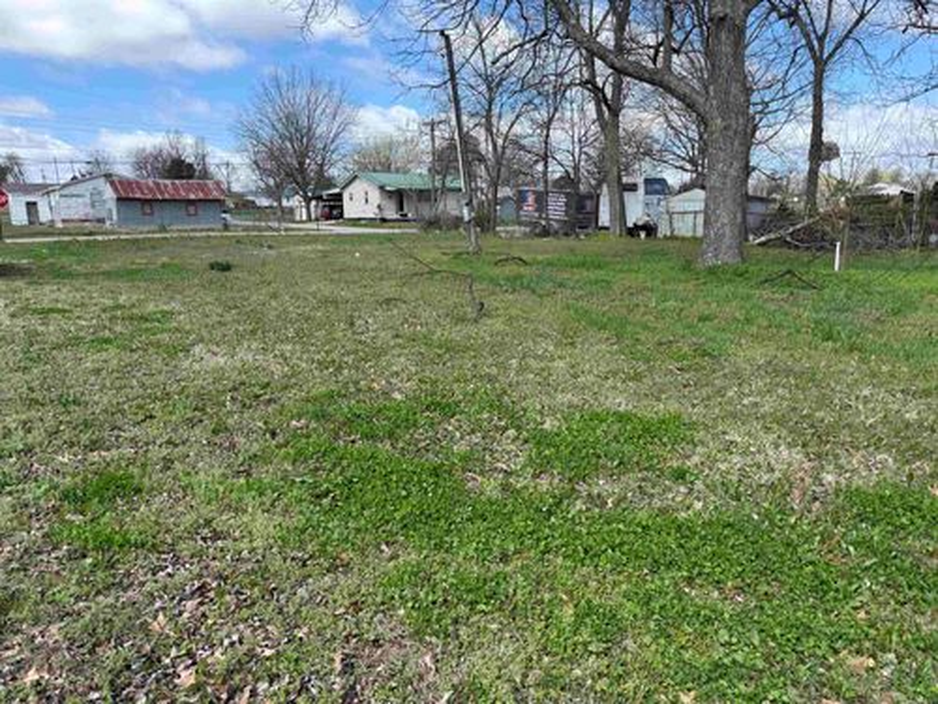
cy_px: 352
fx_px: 650
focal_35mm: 24
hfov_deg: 71.6
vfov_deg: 56.8
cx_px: 469
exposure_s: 1/2110
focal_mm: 6.76
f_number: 1.78
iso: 80
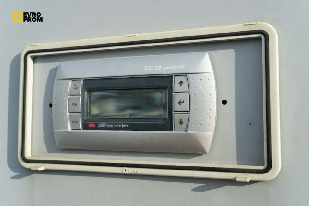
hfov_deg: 50.7
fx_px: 326
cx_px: 154
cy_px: 103
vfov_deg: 35.1
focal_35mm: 38
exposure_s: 1/160
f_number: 8
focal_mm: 38
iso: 200
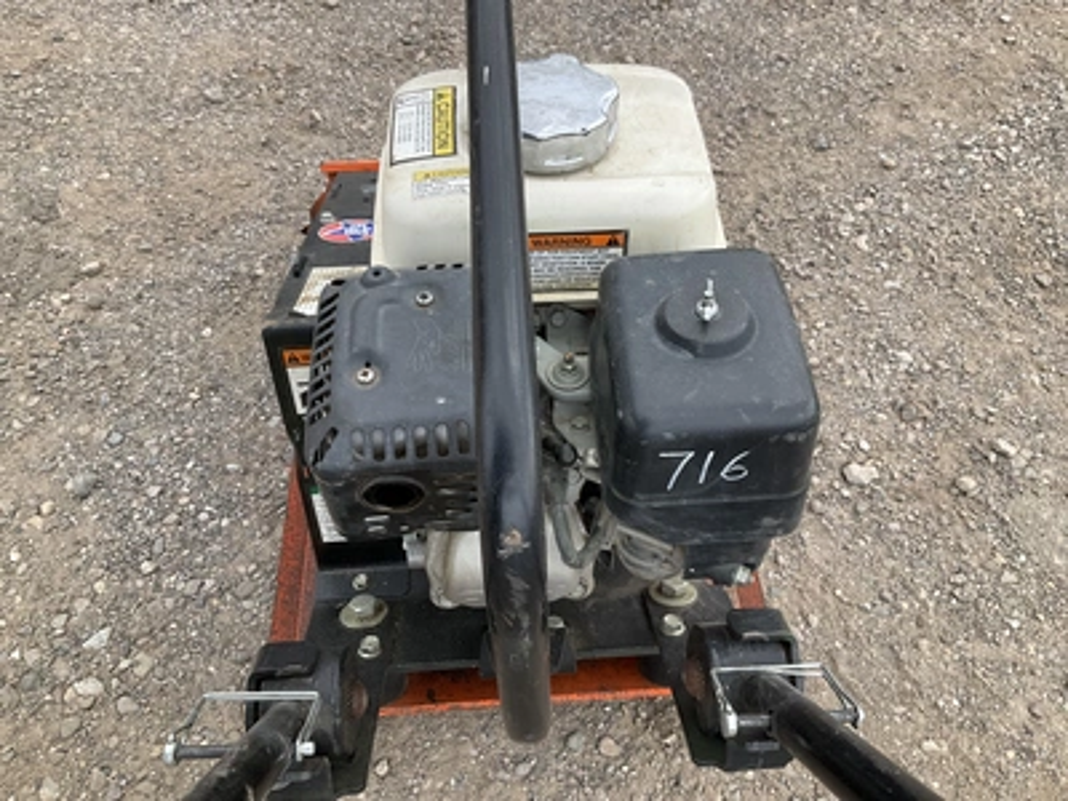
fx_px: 895
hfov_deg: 61.7
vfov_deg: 48.2
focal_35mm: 29
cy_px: 400
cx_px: 534
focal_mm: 3
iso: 25
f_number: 1.8
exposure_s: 1/770
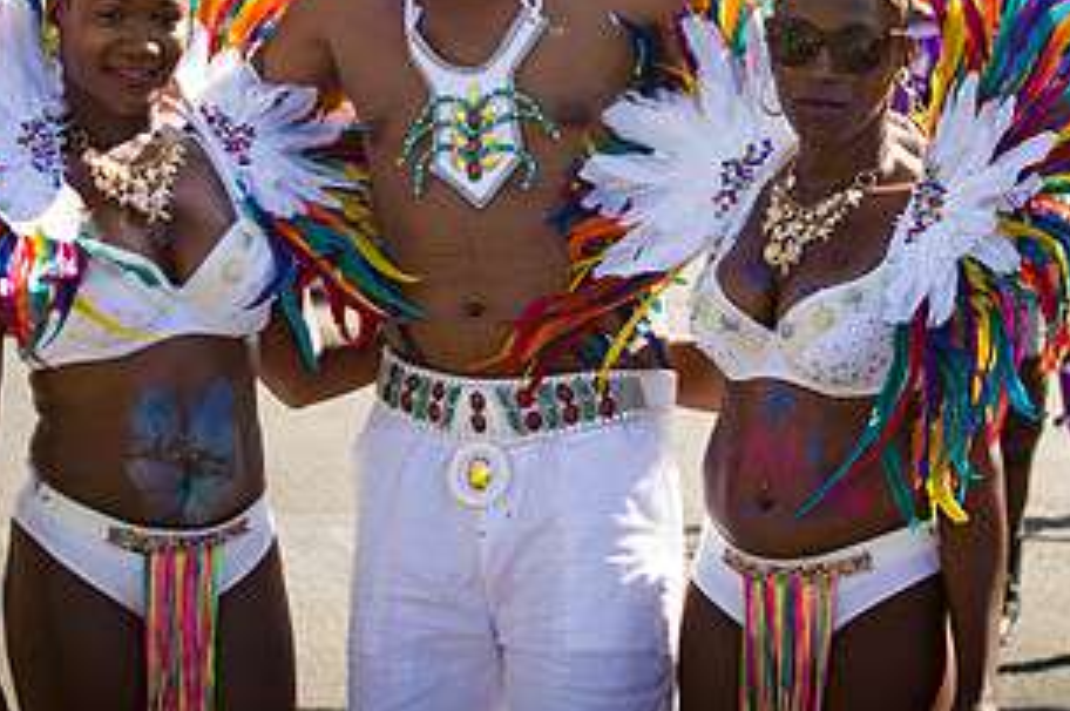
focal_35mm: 143
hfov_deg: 14.4
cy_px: 70
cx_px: 521
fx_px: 4246
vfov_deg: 9.5
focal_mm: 75
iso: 100
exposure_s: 1/200
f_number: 6.3
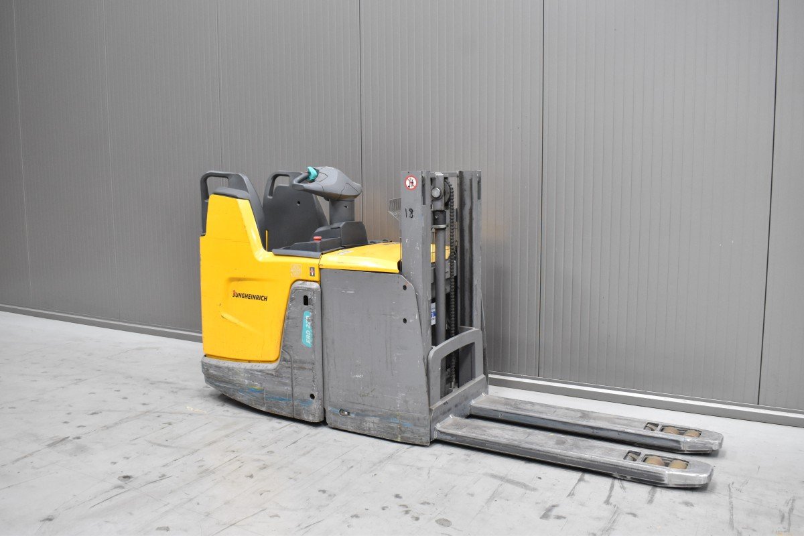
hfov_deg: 59.5
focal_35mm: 32
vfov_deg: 41.7
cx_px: 402
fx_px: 703
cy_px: 268
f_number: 5
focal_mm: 21
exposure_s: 1/40
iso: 1600
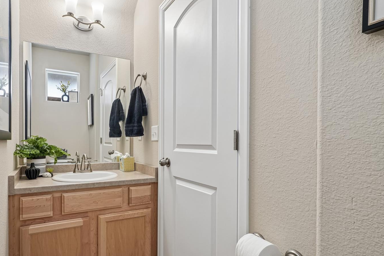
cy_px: 145
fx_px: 209
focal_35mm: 20
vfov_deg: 62.7
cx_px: 158
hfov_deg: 84.3
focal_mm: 11
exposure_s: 1/10
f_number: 8
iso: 500
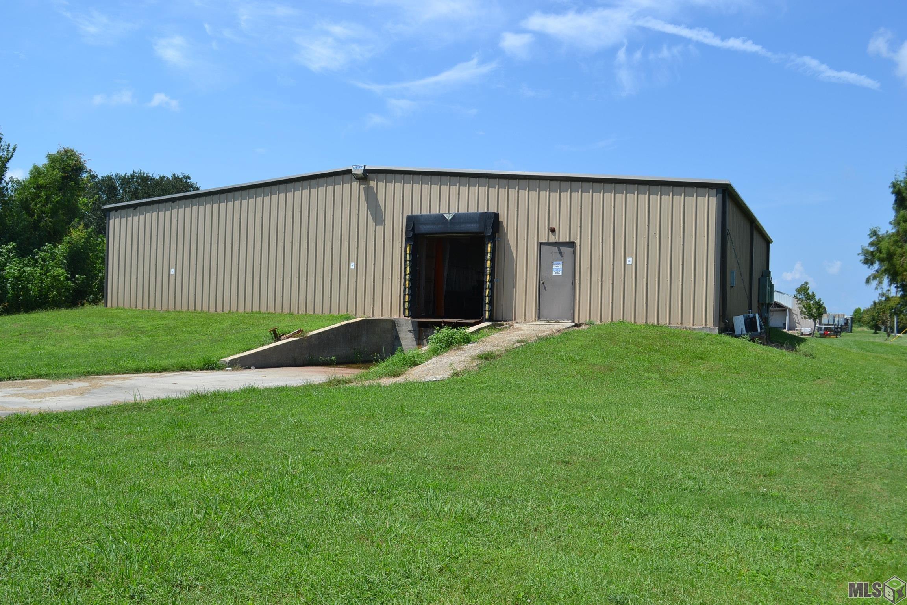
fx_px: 831
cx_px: 454
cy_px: 302
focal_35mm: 33
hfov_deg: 57.2
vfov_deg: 40.0
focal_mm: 22
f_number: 8
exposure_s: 1/250
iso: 100
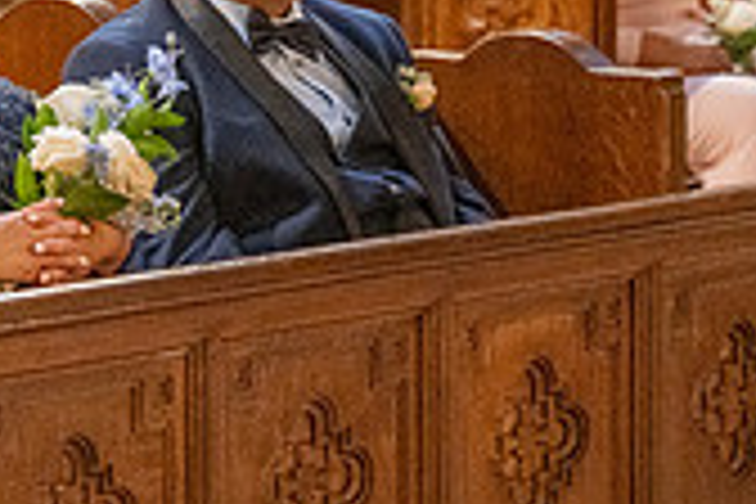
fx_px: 5082
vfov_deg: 5.6
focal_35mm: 242
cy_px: -146
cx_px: -418
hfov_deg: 8.3
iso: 2000
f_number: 2.8
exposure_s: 1/200
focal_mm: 70
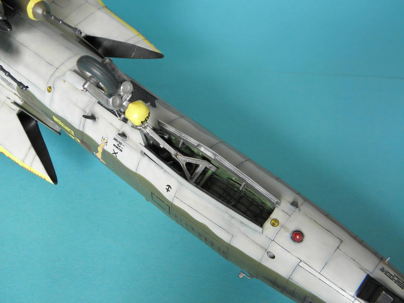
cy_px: 152
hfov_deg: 49.0
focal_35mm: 38
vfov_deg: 37.7
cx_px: 202
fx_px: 443
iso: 100
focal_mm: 6.8
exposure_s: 1/8
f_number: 3.7
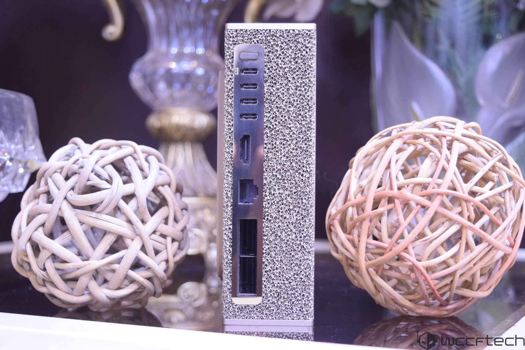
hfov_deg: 31.9
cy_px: 175
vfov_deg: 21.6
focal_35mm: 63
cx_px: 262
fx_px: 919
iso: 1600
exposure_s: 1/13
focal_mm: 42
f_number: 5
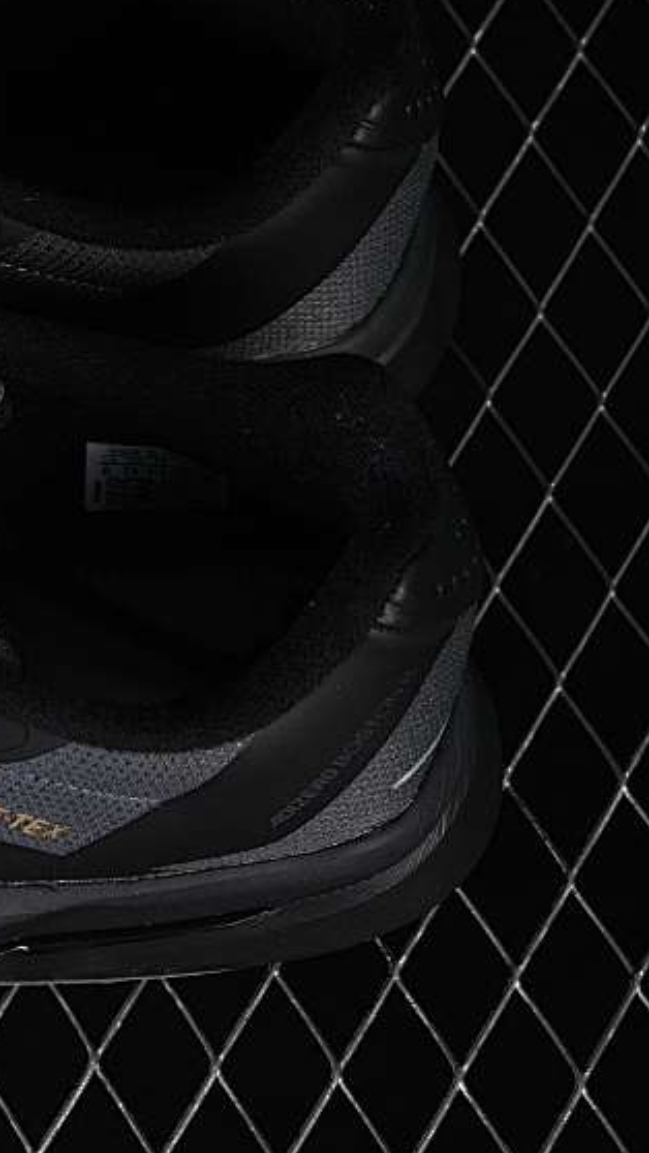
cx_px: -300
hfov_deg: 7.8
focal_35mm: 152
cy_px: 500
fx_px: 4649
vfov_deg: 14.1
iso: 160
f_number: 6.3
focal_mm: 50
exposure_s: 1/50
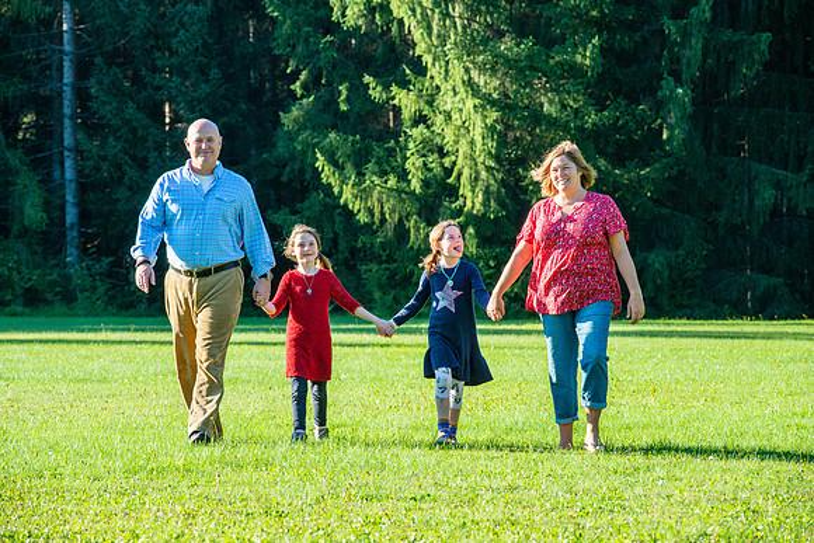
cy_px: 272
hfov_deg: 13.2
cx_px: 407
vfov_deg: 8.9
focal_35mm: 155
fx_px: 3505
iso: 200
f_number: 8
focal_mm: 155
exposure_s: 1/250
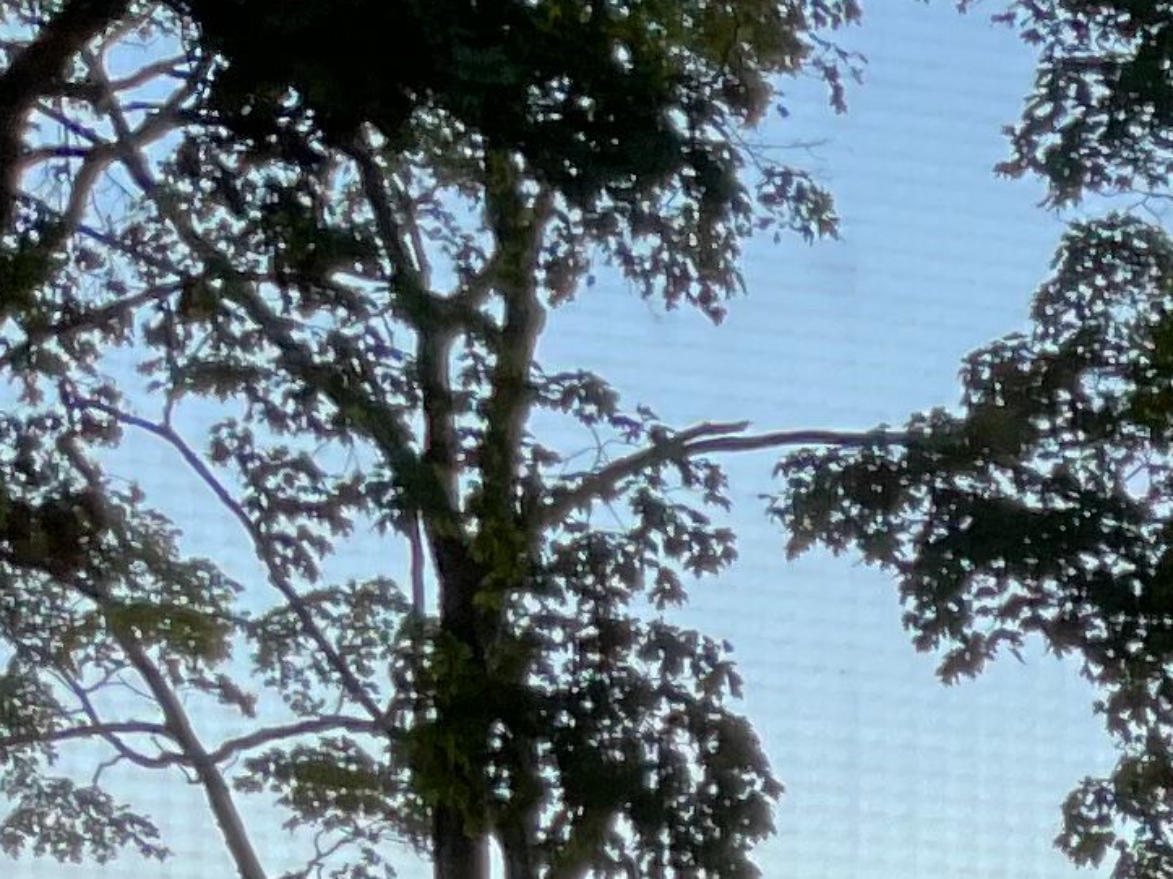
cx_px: 2924
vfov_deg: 9.1
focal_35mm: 145
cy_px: 2142
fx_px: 4913
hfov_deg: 11.1
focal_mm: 5.1
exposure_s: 1/122
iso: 40
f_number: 1.6
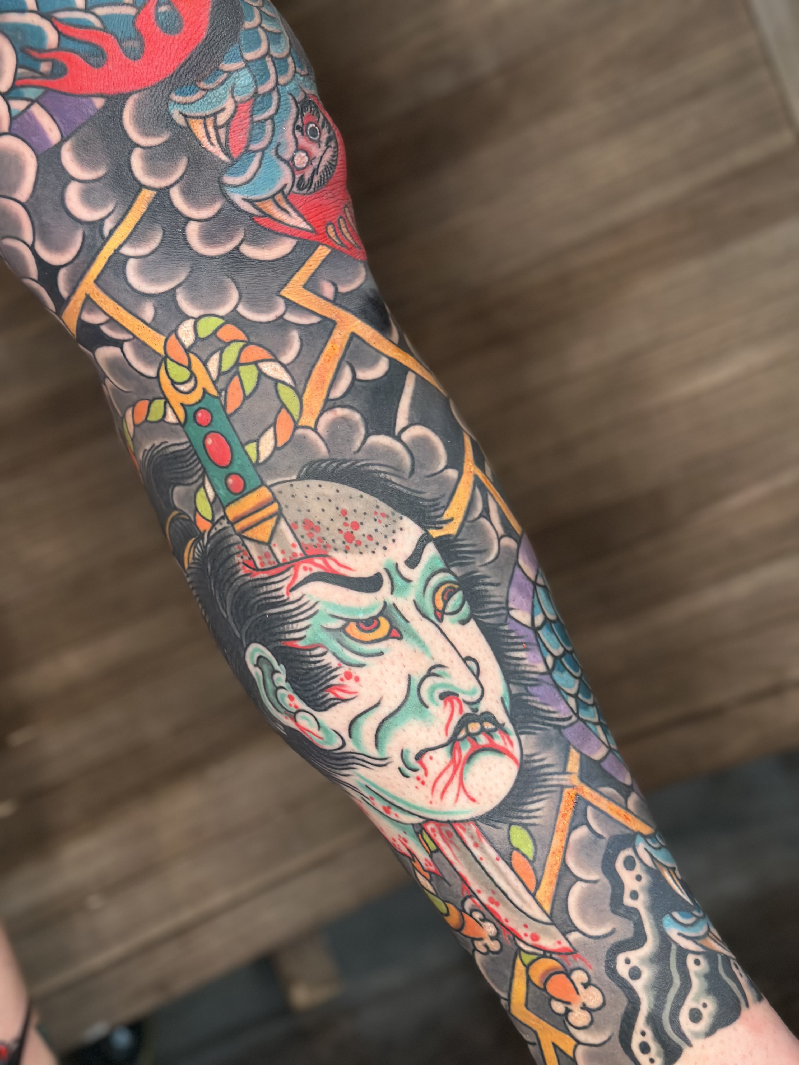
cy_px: 532
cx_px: 400
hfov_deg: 30.3
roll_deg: +22.4
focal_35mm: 48
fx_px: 1477
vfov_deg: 39.7
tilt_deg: -4.3
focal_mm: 6.86
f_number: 1.78
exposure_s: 1/40
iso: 500
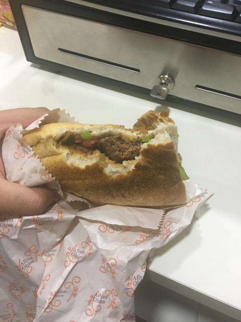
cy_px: 161
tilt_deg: -54.7
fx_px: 269
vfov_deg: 61.7
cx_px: 120
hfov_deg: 48.2
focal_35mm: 29
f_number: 2.2
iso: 200
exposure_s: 1/33
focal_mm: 4.15
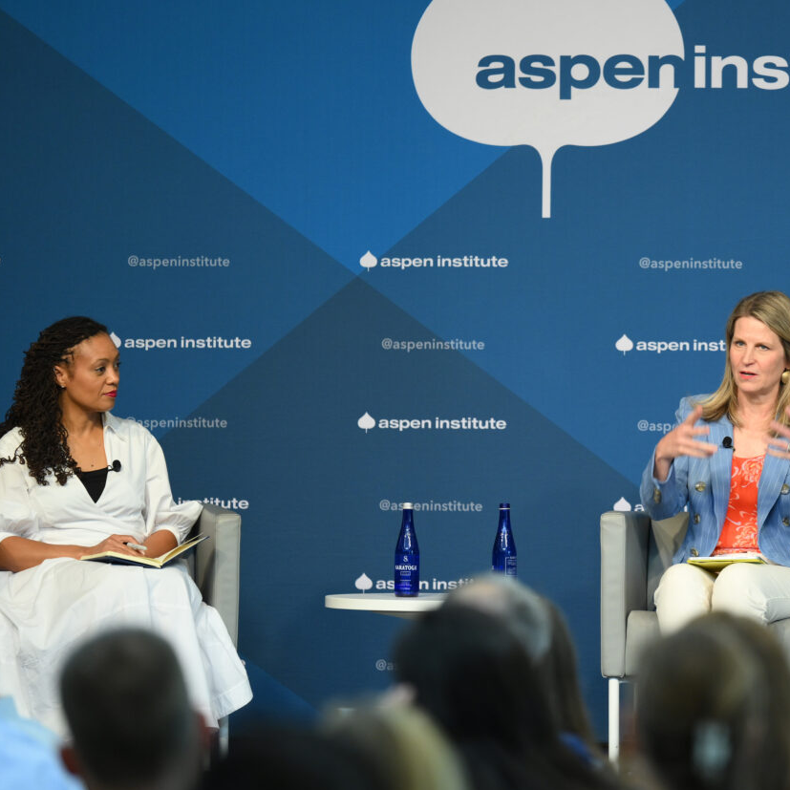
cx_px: 710
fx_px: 7591
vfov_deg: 6.0
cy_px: 383
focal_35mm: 294
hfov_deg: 5.9
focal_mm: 175
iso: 800
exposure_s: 1/100
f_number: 2.8
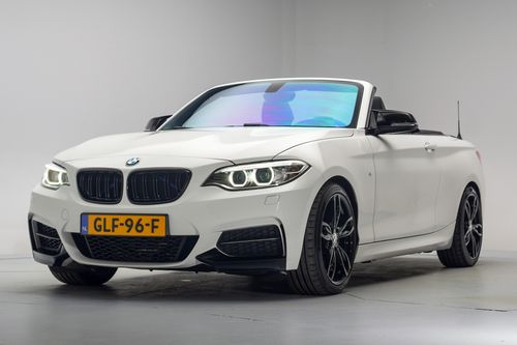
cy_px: 172
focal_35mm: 50
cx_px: 258
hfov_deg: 39.6
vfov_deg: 27.0
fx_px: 718
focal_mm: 50
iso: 100
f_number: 4
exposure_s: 1/13
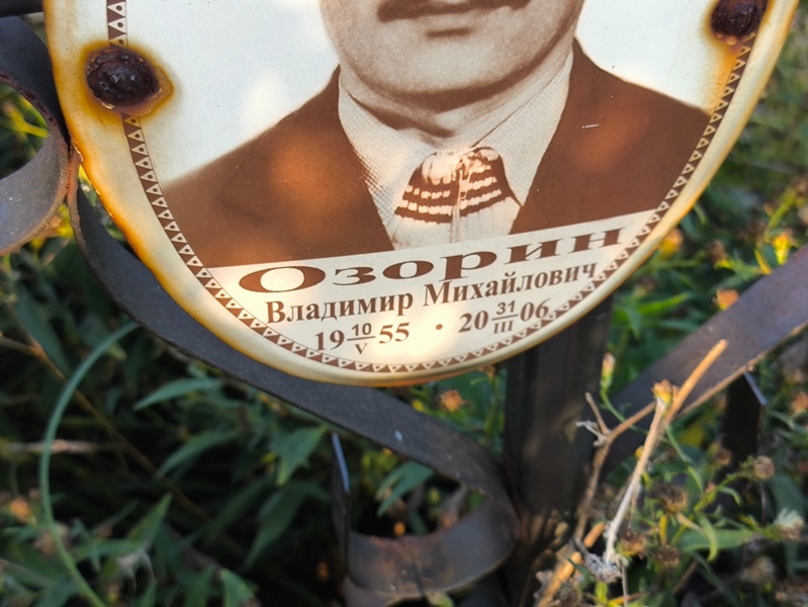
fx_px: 1168
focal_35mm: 50
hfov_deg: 38.2
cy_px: 304
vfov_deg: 29.1
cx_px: 404
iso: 64
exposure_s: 1/100
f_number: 1.7
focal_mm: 4.71
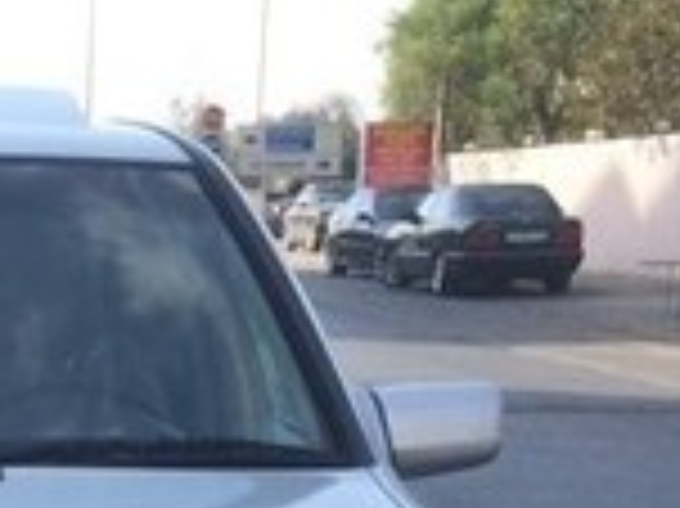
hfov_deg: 15.0
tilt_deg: -19.8
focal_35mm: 127
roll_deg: -0.4
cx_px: -140
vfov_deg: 10.5
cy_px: 1104
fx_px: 2493
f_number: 2.2
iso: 32
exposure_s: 1/1172
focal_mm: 4.15
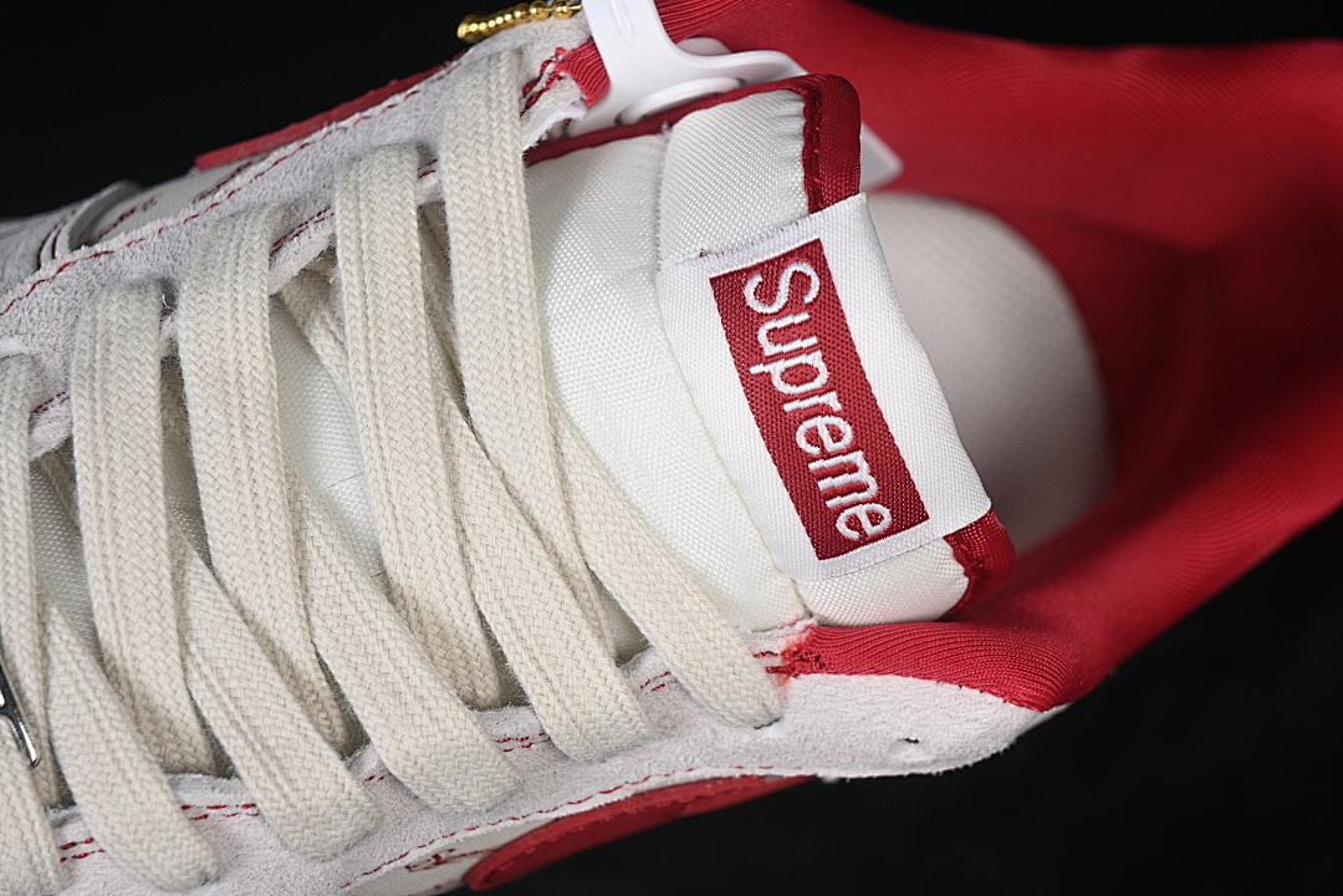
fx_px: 2798
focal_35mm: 75
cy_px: 448
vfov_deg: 18.2
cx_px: 672
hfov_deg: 27.0
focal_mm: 50
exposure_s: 1/80
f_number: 7.1
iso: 160
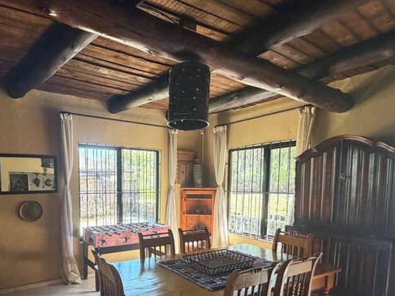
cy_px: 204
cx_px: 150
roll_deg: +0.6
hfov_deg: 72.8
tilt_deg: -3.5
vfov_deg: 57.2
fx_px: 262
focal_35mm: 23
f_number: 2.2
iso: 320
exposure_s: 1/66
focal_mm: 2.22
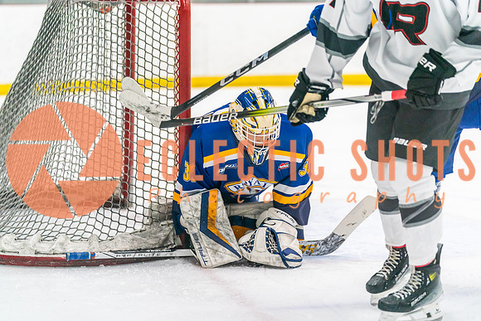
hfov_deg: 14.9
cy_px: 160
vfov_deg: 9.9
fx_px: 1844
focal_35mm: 138
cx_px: 240
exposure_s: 1/1250
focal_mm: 138
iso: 3200
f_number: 2.8
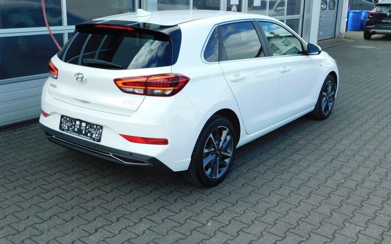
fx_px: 415
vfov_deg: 32.7
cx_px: 198
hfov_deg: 50.4
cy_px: 112
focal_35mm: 39
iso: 125
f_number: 3.5
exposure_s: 1/320
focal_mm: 6.3
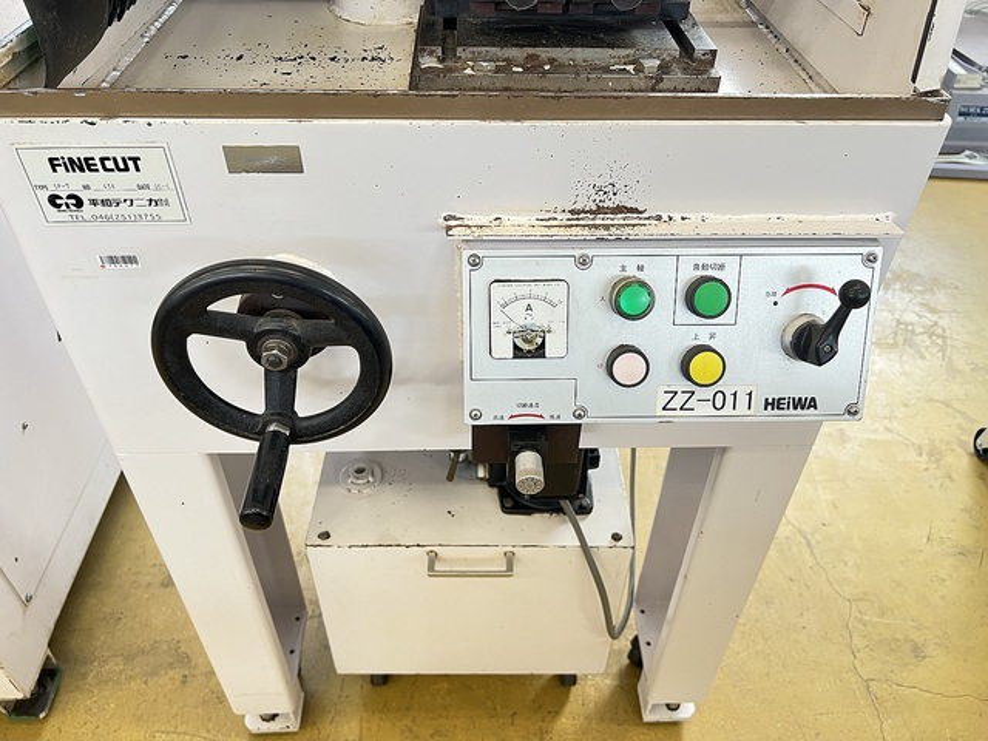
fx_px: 742
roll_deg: -2.1
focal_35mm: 26
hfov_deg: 67.3
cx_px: 494
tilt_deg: -42.8
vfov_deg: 53.1
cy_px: 370
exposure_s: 1/66
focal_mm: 5.7
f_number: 1.5
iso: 125
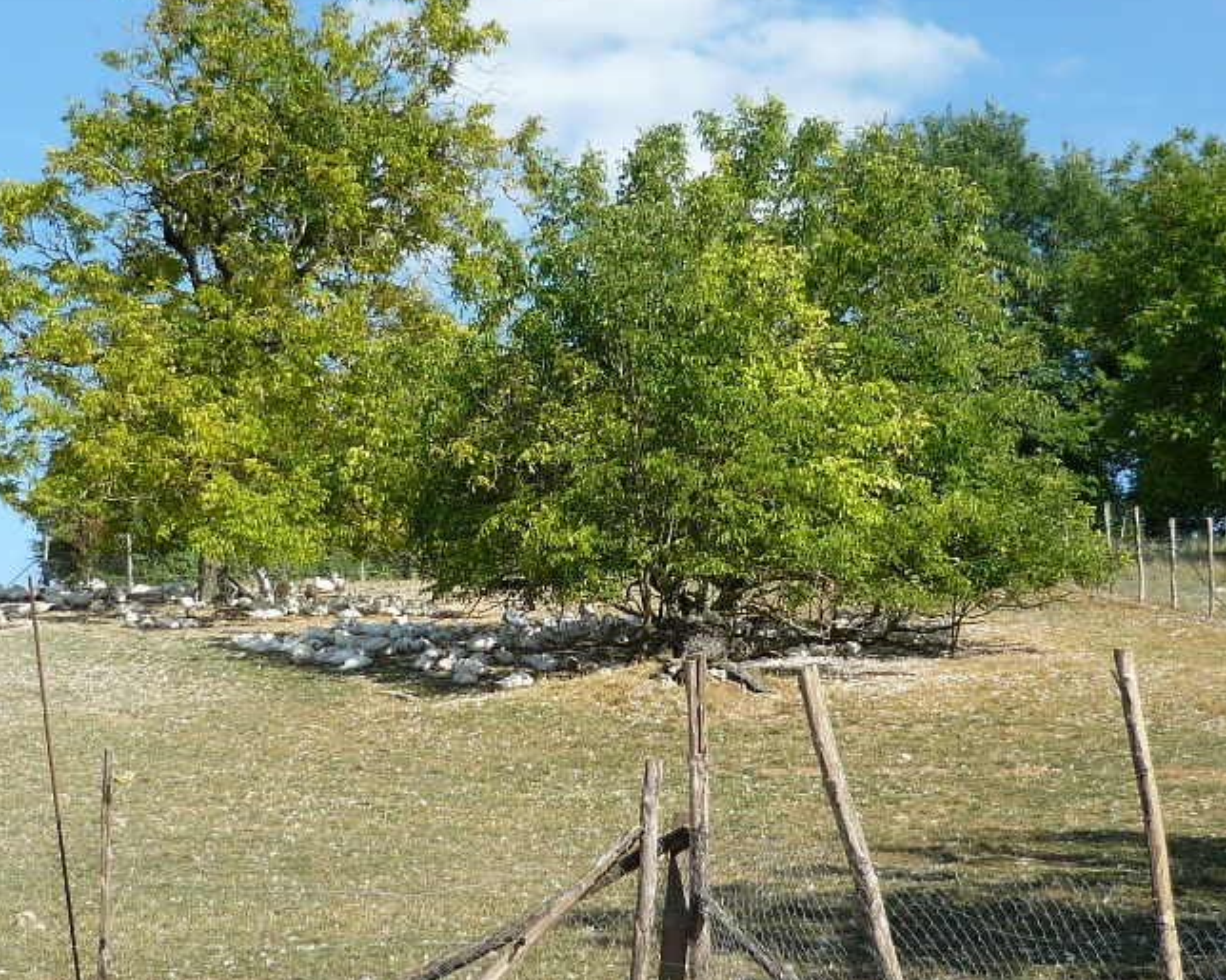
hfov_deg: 25.7
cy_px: 512
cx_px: 573
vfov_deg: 20.7
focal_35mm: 74
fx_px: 2685
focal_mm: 6.3
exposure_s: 1/800
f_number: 2.9
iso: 100
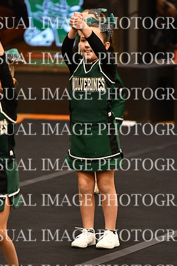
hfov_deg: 3.2
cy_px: 147
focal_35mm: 431
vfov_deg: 4.8
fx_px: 3181
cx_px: 93
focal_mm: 200
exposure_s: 1/800
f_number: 2.8
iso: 5000
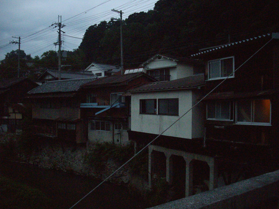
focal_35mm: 37
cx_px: 140
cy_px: 104
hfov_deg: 50.1
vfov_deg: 38.7
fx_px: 298
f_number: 2.8
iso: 400
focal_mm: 6.2
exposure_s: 1/40
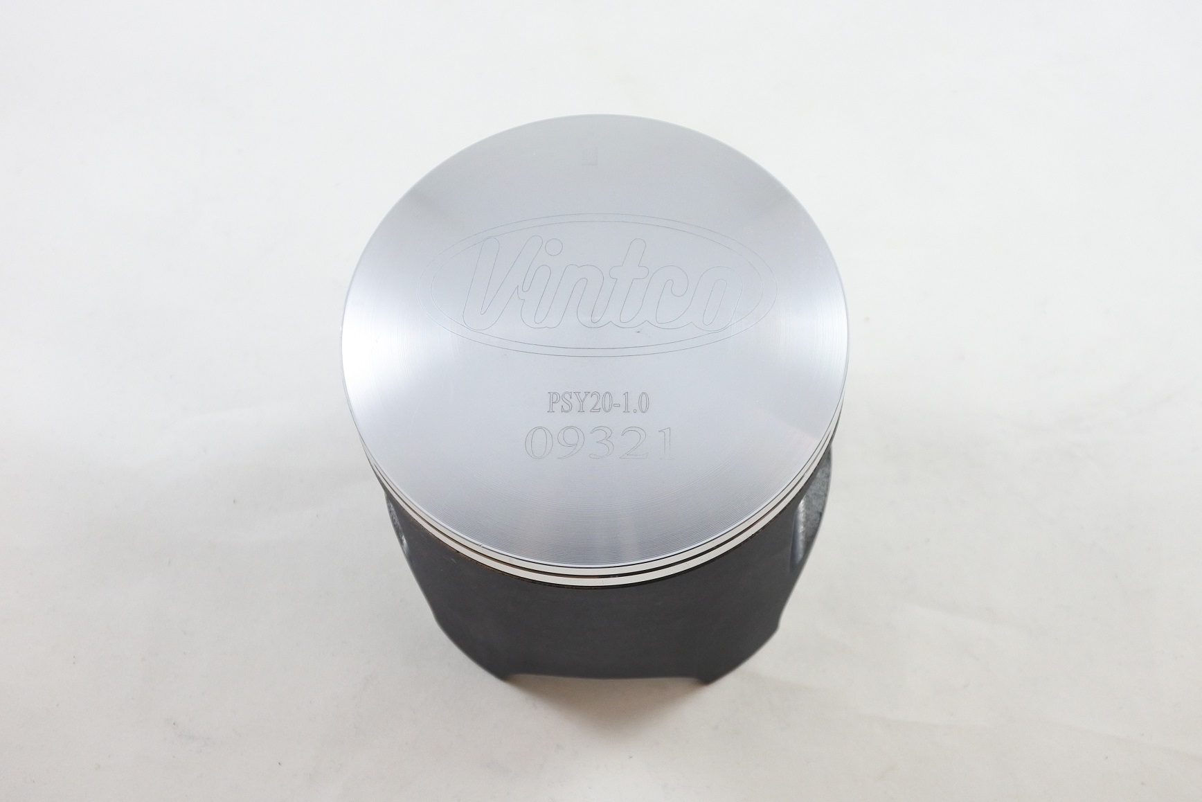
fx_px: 1469
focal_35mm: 44
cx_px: 601
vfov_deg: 30.5
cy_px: 401
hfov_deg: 44.5
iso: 640
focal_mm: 16.5
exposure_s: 1/125
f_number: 4.5
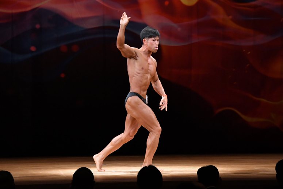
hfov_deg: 9.2
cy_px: 94
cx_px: 142
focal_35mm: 225
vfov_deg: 6.1
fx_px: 1768
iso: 4000
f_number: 5.6
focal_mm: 150
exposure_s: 1/400
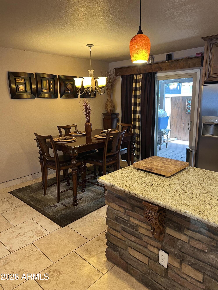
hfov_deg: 53.1
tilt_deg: -12.1
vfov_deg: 67.3
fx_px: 218
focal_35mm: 26
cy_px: 145
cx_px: 109
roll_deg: +0.8
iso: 160
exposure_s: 1/60
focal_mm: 5.7
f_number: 1.5
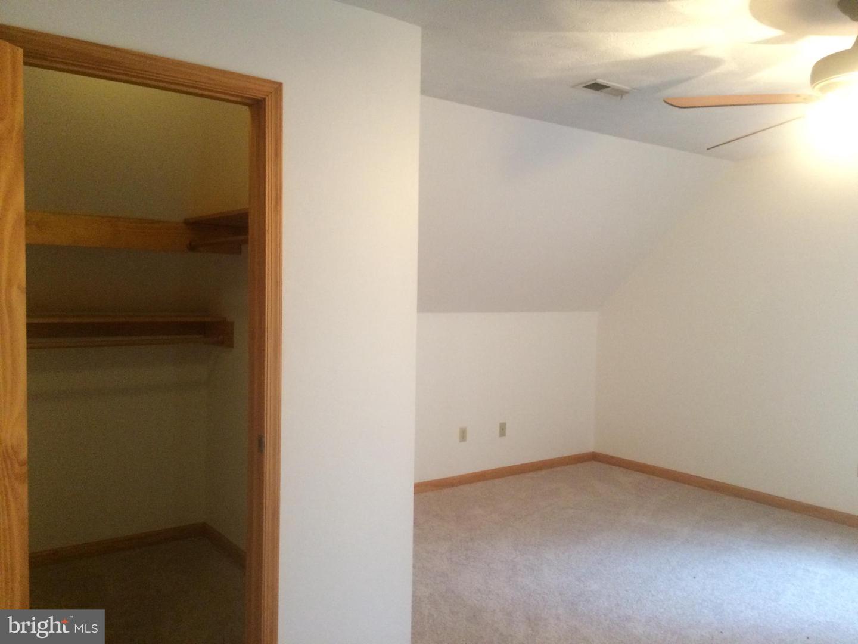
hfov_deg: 61.7
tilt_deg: -3.6
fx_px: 719
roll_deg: -0.6
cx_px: 429
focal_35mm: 29
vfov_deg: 48.2
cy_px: 322
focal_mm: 4.15
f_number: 2.2
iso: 320
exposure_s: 1/24
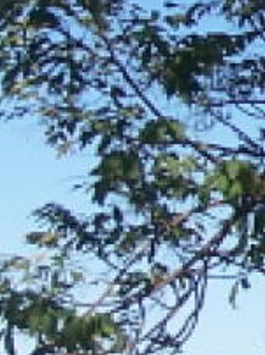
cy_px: 166
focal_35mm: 257
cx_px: 700
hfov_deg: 5.5
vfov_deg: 7.7
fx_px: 2629
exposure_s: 1/1000
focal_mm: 6.3
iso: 80
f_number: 4
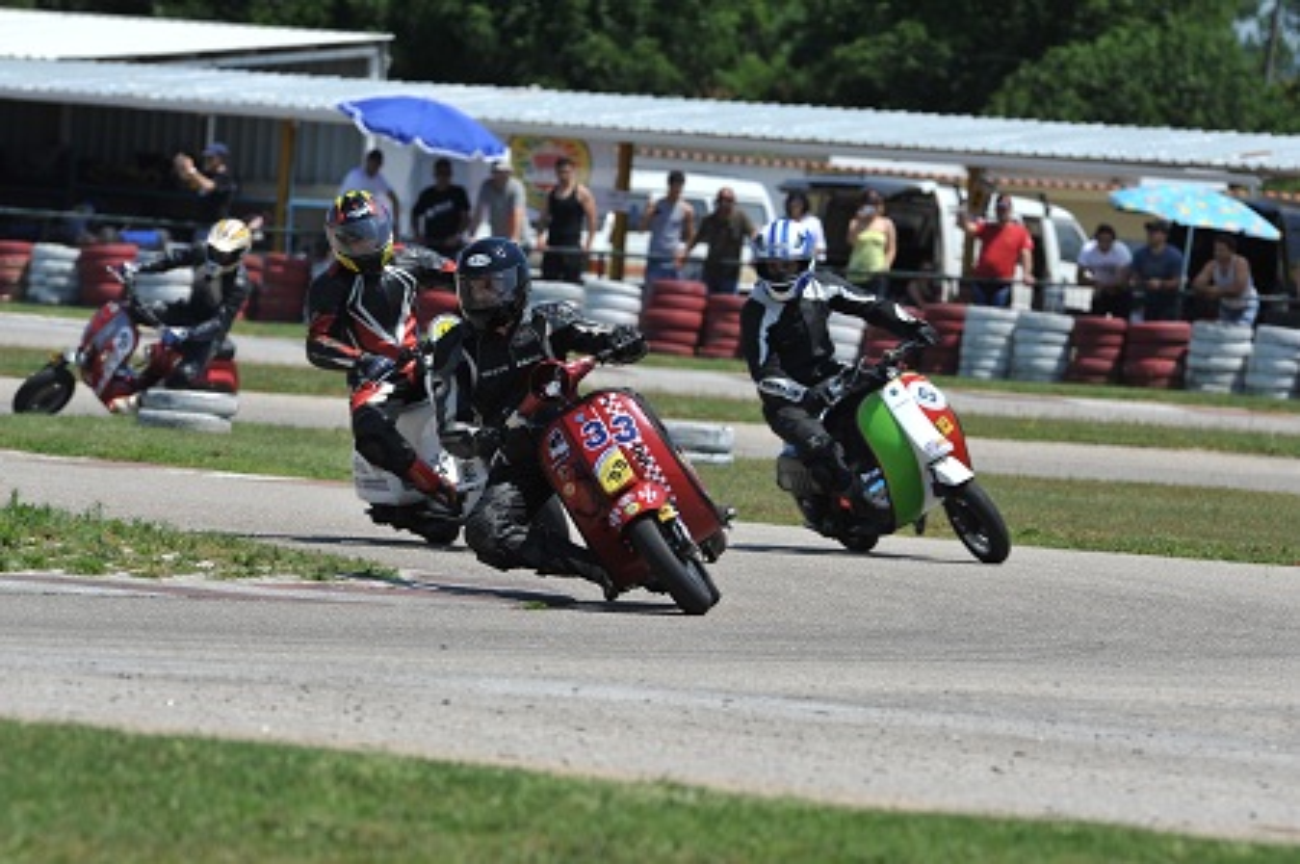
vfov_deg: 4.6
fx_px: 10821
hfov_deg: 6.9
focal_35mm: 300
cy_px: 432
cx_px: 650
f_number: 7.1
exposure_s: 1/500
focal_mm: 300
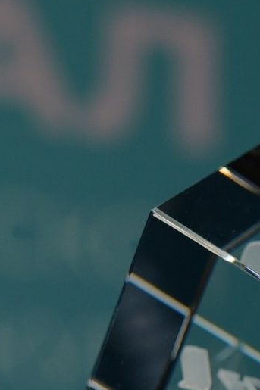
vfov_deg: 7.7
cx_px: 700
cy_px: 597
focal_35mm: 261
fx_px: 2829
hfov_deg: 5.1
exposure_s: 1/160
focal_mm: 35
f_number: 4.5
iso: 50
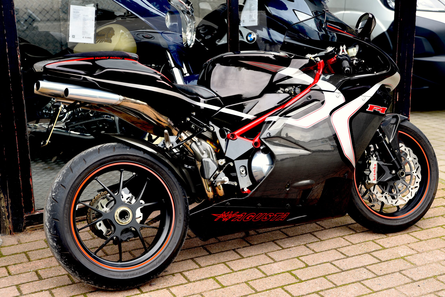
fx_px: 742
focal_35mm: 60
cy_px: 148
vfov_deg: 22.6
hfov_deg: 33.4
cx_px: 222
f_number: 4.5
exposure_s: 1/80
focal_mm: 60
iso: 100
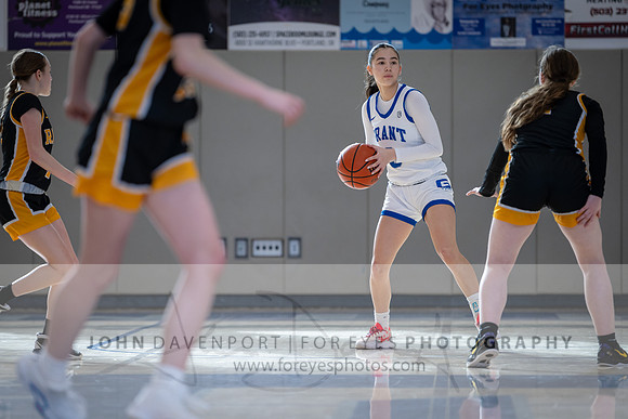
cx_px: 262
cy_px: 193
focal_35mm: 260
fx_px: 4531
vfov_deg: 5.3
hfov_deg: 7.9
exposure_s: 1/500
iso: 560
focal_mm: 200
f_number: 2.8
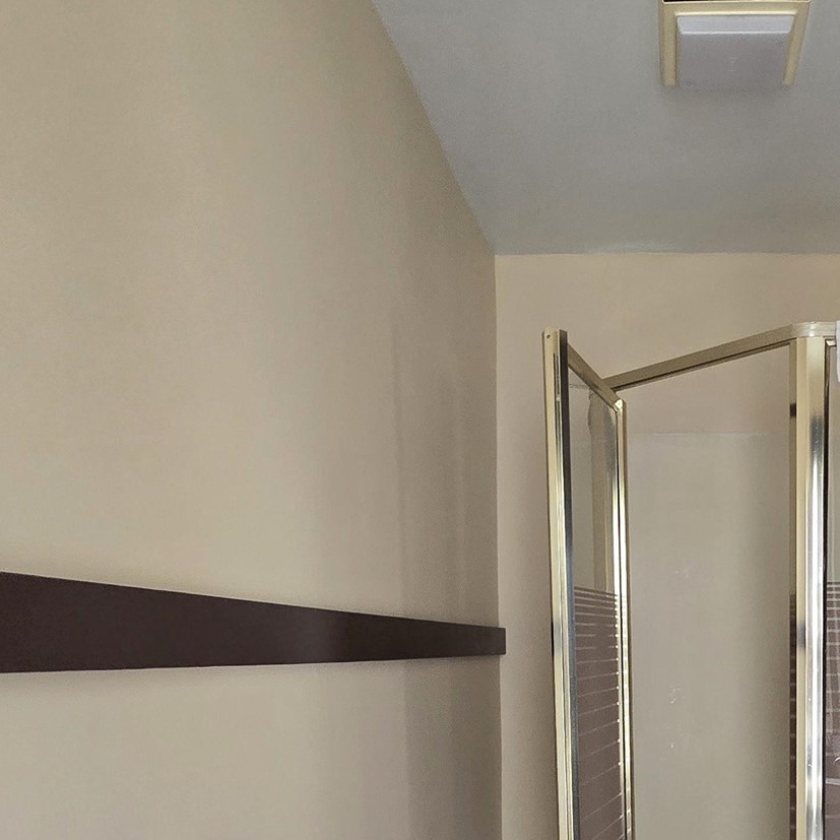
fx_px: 879
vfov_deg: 46.3
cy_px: 753
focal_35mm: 32
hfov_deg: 48.7
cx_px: 651
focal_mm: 2.2
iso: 200
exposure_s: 1/60.2
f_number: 2.2
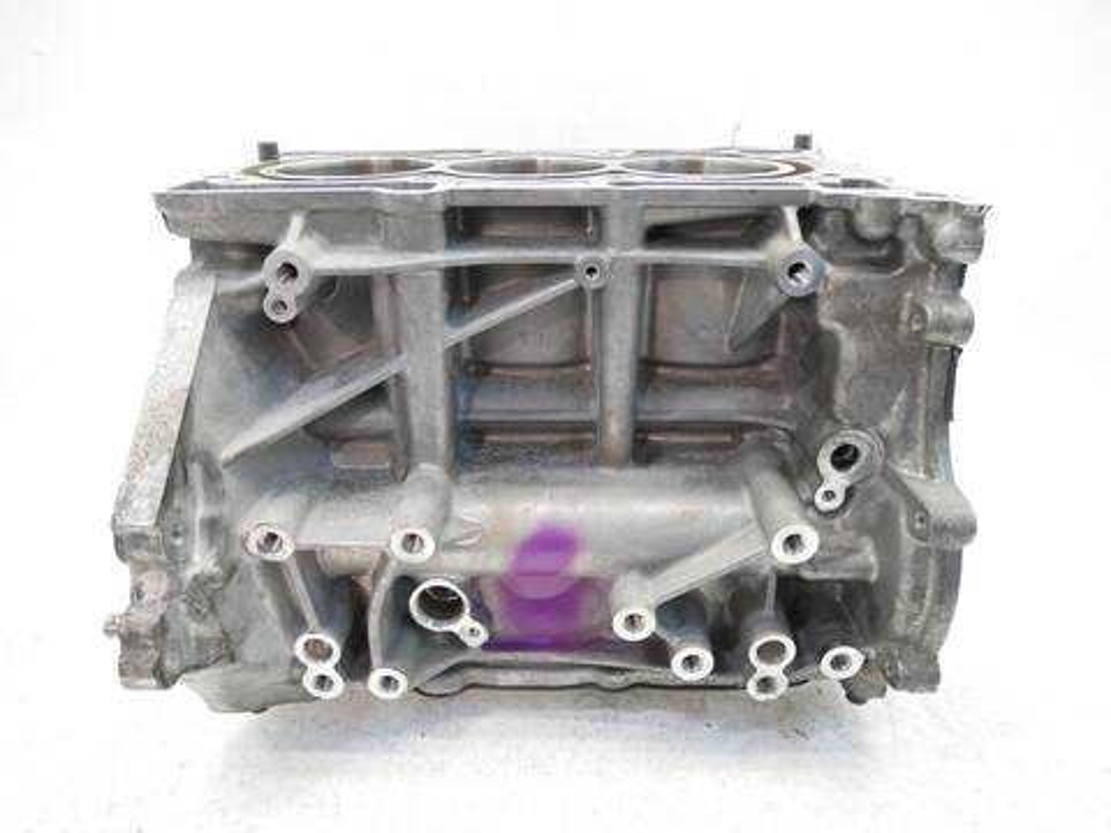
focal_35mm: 24
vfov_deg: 56.8
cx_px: 556
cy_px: 416
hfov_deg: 71.6
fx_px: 770
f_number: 3.5
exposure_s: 1/60
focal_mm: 12
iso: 1000
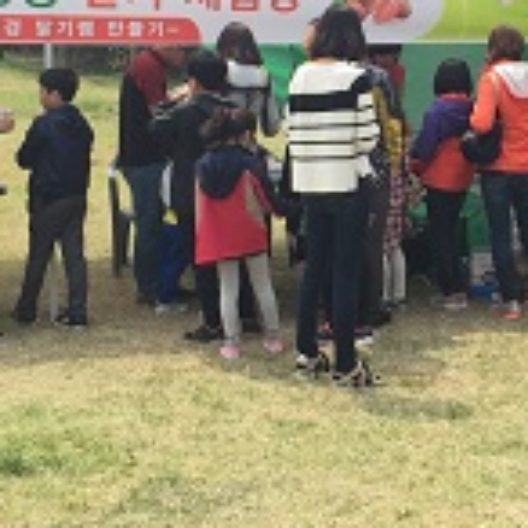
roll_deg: +0.0
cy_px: 85
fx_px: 1519
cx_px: 412
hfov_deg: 19.5
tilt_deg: -6.1
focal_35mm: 88
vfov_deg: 19.5
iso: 32
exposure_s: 1/1276
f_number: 2.2
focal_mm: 4.15
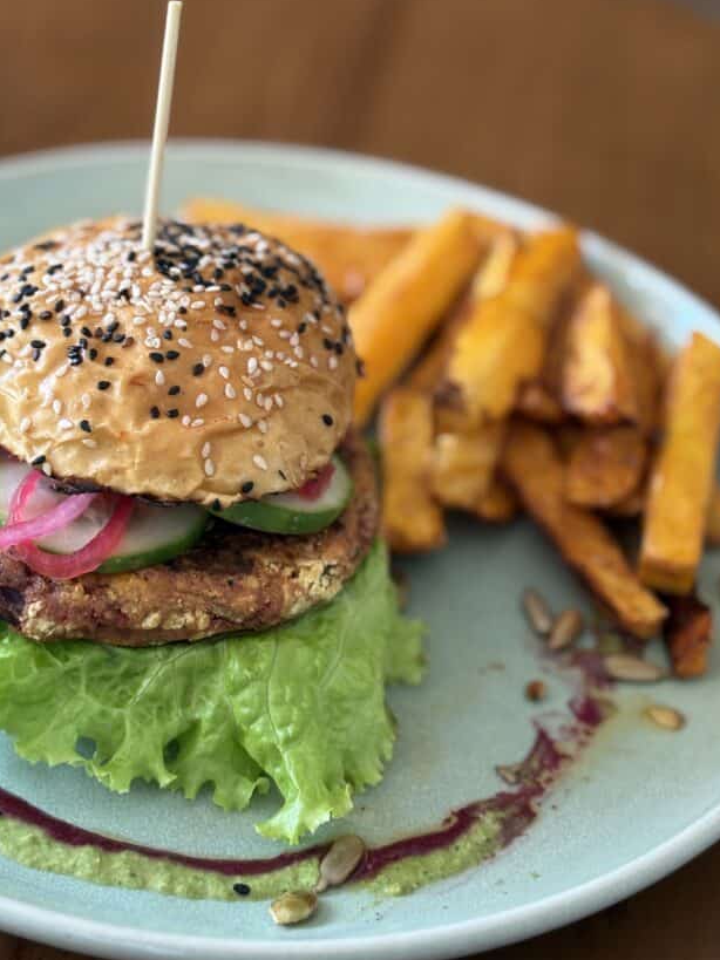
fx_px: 1803
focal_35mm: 65
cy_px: 367
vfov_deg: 29.7
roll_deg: -3.7
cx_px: 280
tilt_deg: -34.8
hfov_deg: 22.5
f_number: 1.6
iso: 64
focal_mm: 5.96
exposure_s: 1/60
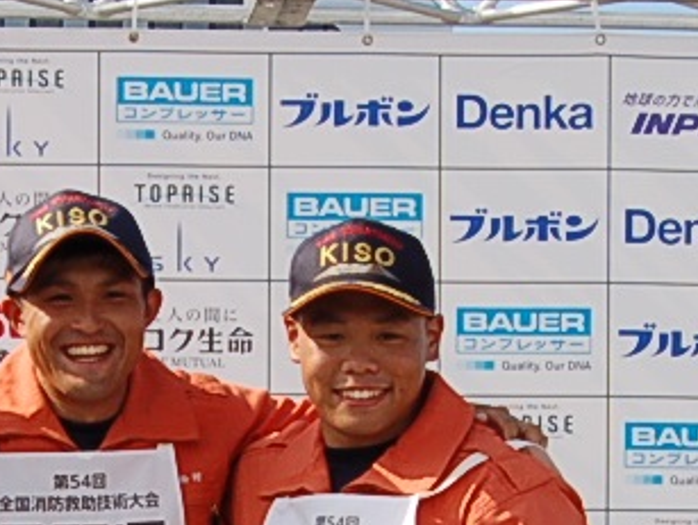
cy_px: 652
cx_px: 98
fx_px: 2846
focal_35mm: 141
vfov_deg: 10.4
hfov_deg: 13.9
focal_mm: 20
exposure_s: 1/320
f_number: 9
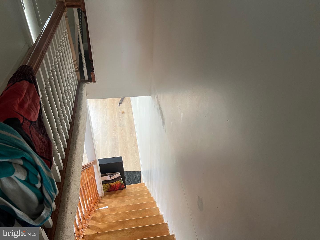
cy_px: 120
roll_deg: -1.8
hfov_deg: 67.3
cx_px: 160
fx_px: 240
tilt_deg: -38.1
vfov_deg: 53.1
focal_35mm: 26
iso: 125
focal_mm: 5.7
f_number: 1.5
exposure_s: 1/60
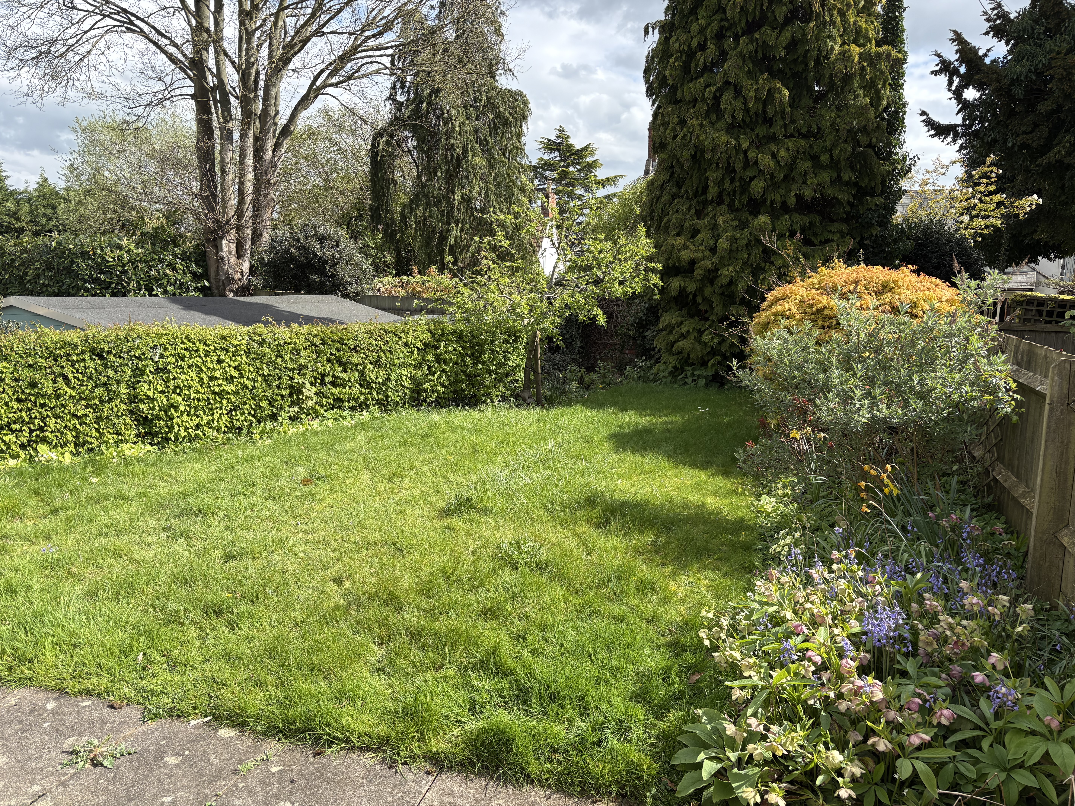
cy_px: 403
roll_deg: -2.2
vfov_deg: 53.1
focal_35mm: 26
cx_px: 538
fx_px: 807
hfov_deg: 67.3
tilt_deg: -7.3
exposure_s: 1/1626
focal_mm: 5.96
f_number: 1.6
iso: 50
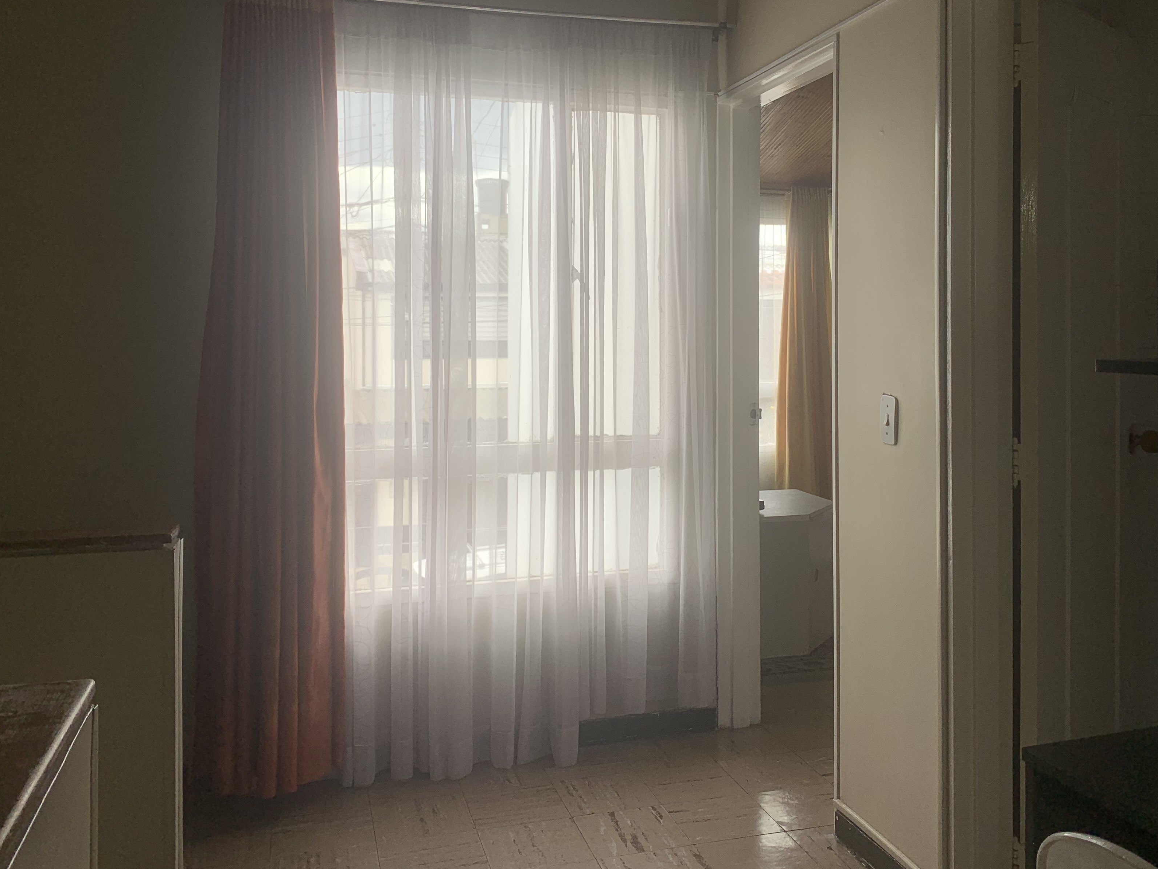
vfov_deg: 42.7
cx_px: 682
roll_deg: +1.0
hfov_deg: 55.0
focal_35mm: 33
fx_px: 1104
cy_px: 331
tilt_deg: +0.4
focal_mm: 4.25
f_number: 1.8
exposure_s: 1/283
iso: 25
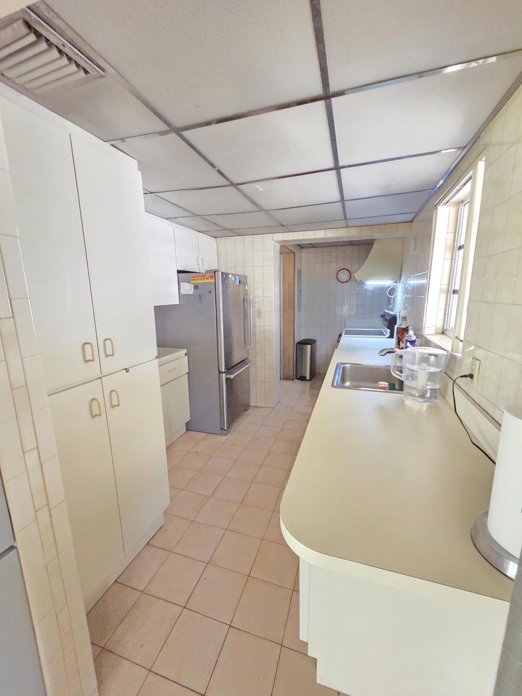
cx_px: 261
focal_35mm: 13
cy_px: 348
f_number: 2.2
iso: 3200
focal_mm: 2.2
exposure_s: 1/24
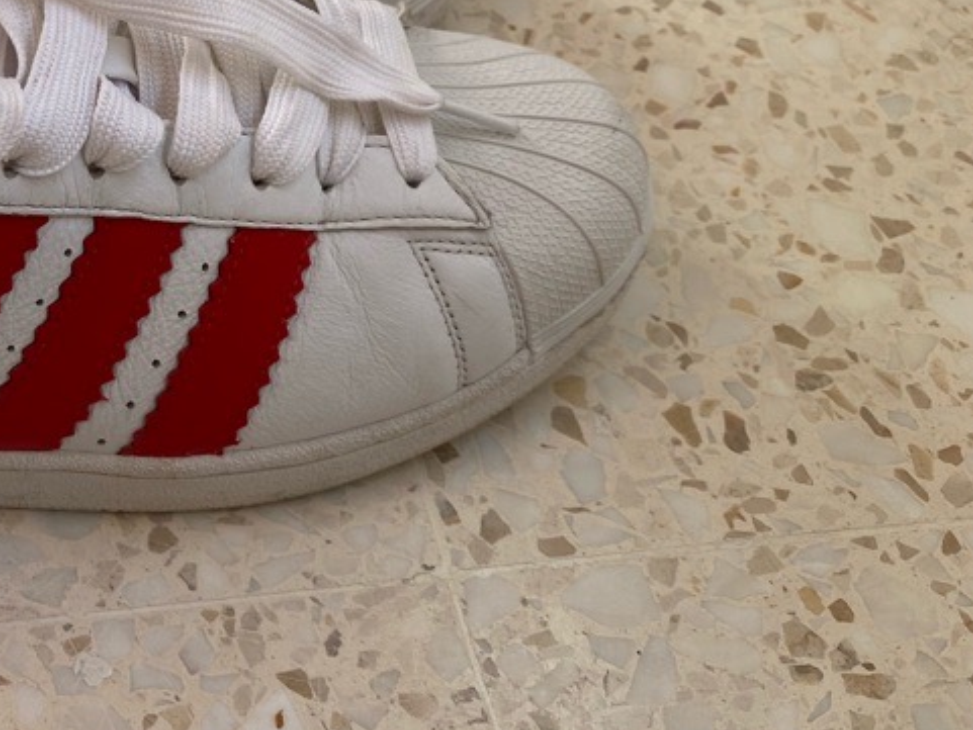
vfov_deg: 26.2
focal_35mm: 54
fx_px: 1518
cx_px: 40
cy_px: 87
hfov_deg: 33.1
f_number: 1.8
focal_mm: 4.25
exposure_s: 1/217
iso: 32
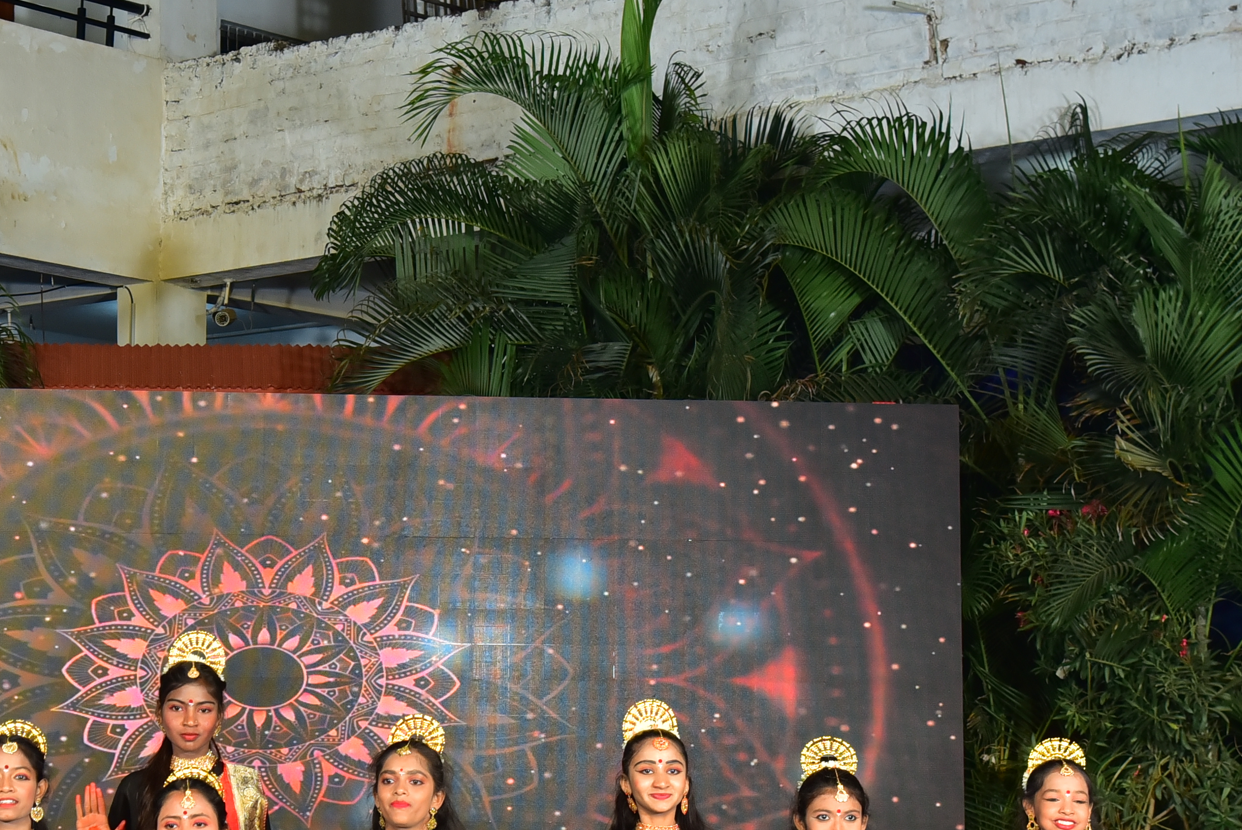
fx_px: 3728
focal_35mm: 108
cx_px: 234
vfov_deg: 12.7
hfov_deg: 18.7
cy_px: 595
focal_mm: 46
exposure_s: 1/160
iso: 500
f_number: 6.3
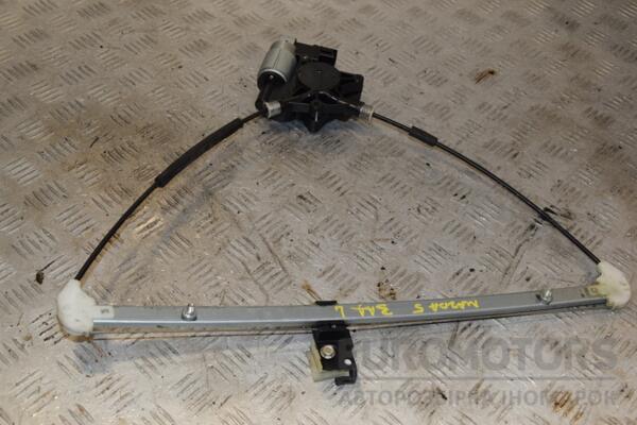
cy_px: 212
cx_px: 318
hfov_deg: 41.1
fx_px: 849
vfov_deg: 28.1
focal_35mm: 48
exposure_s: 1/200
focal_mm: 32
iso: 800
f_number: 9
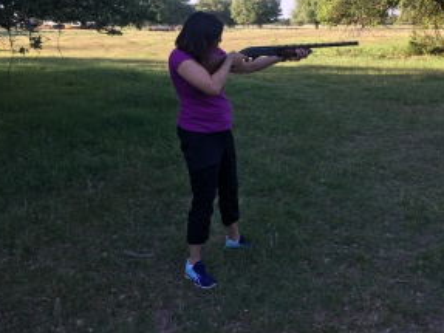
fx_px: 474
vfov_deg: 38.4
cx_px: 237
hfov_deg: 50.1
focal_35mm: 37
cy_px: 125
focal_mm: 4.15
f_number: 2.2
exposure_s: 1/229
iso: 25
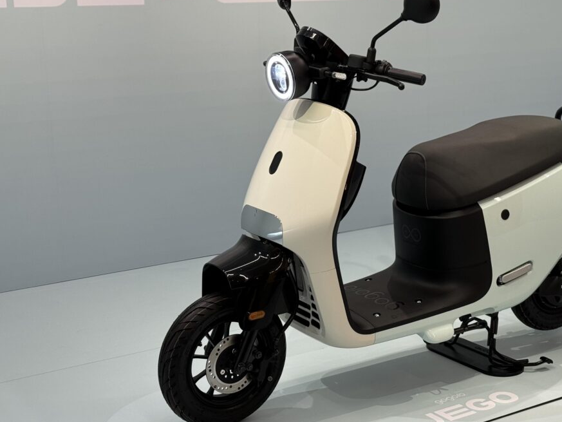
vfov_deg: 22.3
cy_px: 231
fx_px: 1072
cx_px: 355
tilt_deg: -13.8
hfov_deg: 29.3
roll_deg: +0.5
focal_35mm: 66
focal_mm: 6.76
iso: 80
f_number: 1.78
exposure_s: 1/60
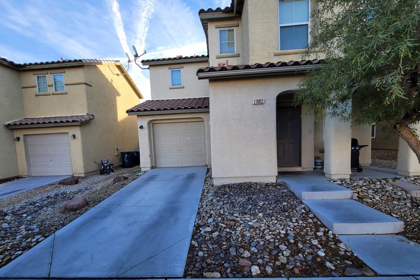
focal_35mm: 14
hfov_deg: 104.3
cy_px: 157
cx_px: 207
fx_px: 163
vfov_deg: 80.8
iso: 64
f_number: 2.2
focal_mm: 2.2
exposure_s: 1/419
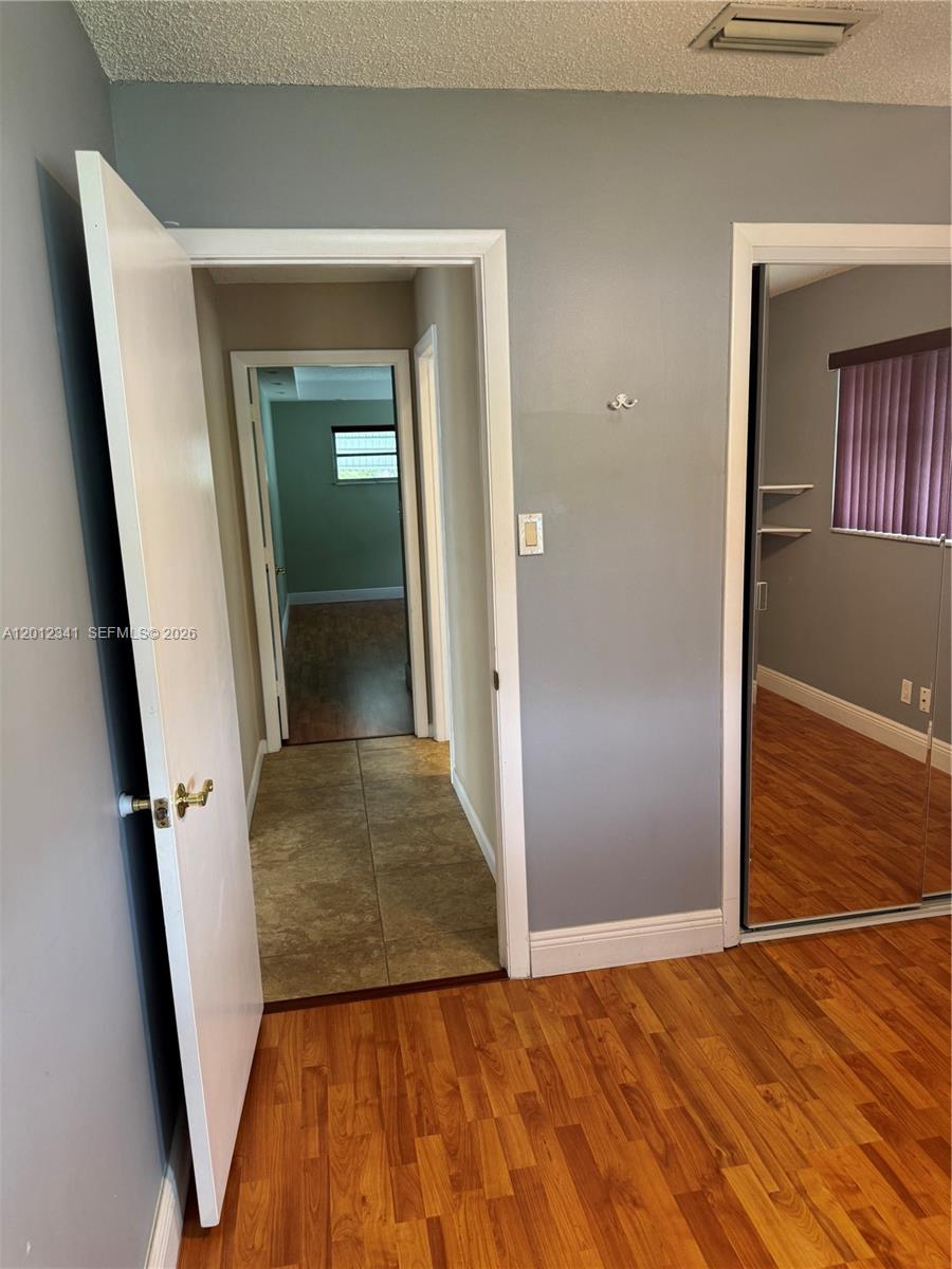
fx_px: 880
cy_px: 634
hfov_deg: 56.8
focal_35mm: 24
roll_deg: +3.7
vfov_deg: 71.6
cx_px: 476
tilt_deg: -11.1
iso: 160
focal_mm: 6.76
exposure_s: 1/60
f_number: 1.78
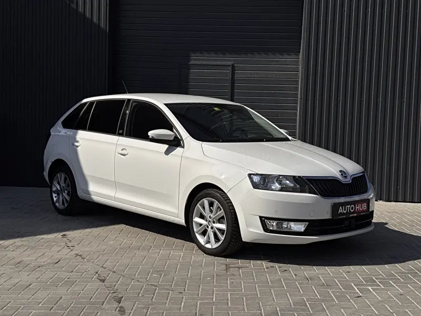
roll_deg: -1.6
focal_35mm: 48
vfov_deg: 30.3
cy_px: 158
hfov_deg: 39.7
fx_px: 584
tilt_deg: -3.5
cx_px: 210
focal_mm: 6.76
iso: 50
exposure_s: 1/15385
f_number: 1.78
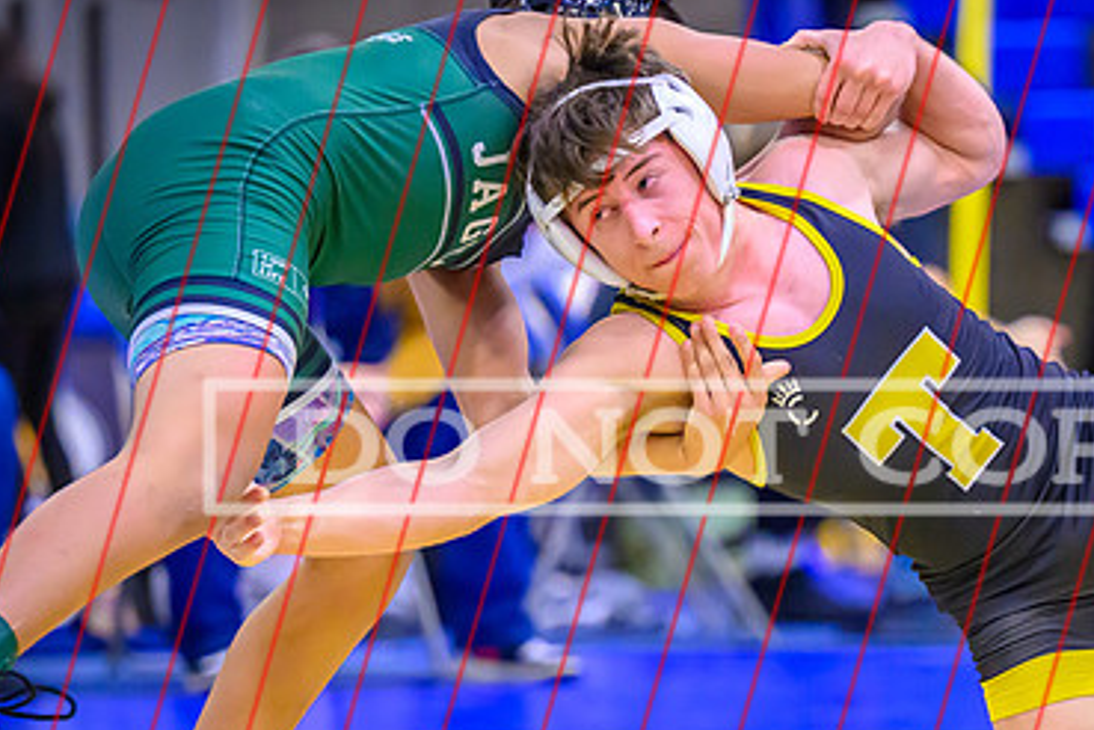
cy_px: 510
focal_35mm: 254
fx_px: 7718
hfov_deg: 8.1
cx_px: 882
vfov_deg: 5.4
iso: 6400
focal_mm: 130
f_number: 2.8
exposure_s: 1/640
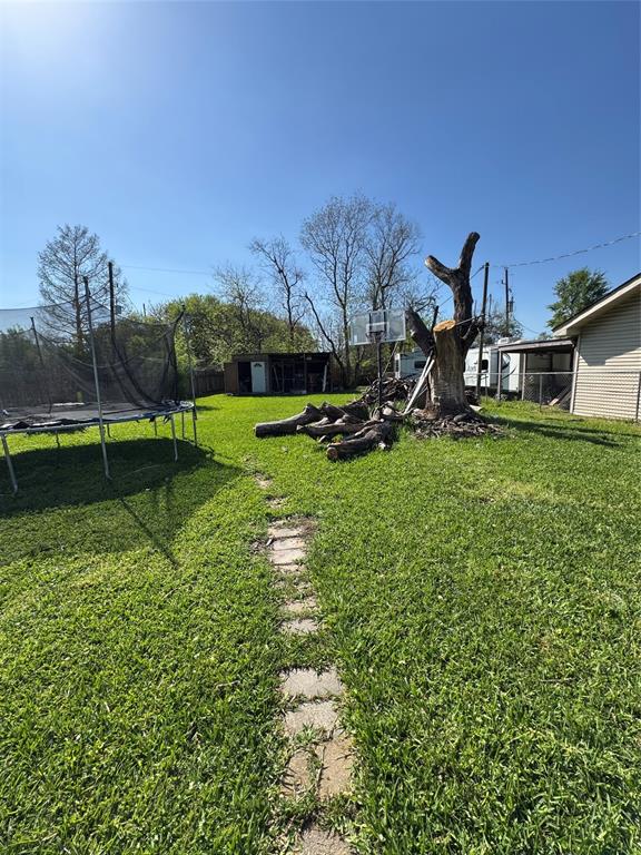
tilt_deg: -7.9
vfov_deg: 102.1
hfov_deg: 85.7
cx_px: 320
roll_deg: +0.7
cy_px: 428
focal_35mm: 14
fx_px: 346
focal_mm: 2.22
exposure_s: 1/1048
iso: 50
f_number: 2.2
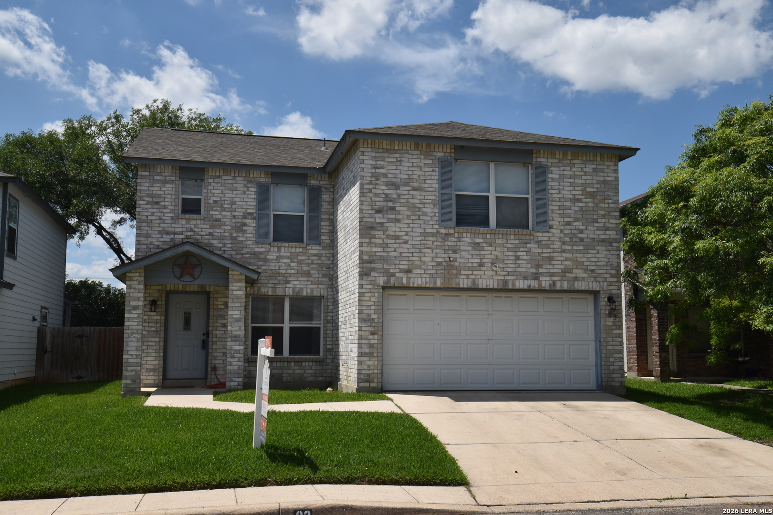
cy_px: 258
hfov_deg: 53.1
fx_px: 773
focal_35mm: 36
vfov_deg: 36.9
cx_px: 386
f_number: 11
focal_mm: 24
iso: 100
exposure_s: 1/200
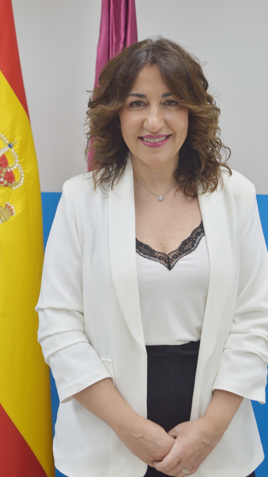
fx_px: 783
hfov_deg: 19.4
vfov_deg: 33.8
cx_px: 124
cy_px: 238
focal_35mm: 62
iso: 400
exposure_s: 1/80
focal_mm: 38
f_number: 4.5
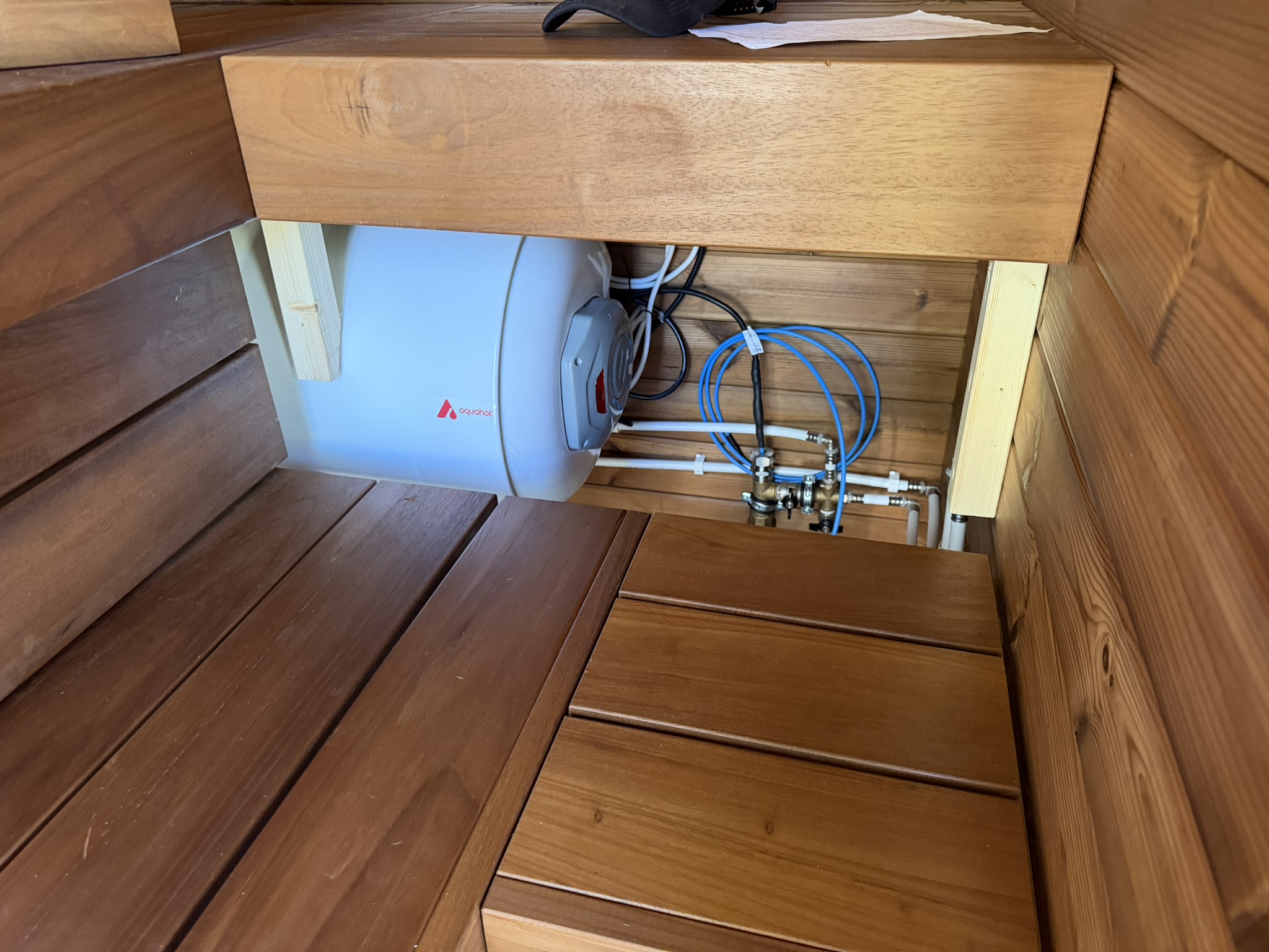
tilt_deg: -30.1
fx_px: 880
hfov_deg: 71.6
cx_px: 634
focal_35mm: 24
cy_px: 476
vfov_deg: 56.8
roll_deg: +1.3
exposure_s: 1/60
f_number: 1.78
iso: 640
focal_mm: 6.76
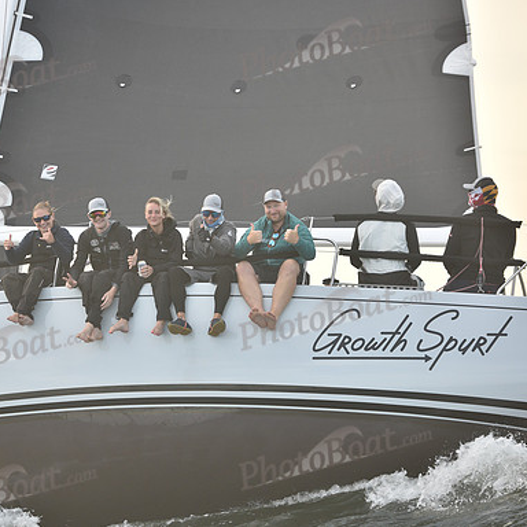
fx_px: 3428
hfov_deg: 8.8
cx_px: 169
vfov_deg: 8.8
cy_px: 263
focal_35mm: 199
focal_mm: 155
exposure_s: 1/640
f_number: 3.2
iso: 250
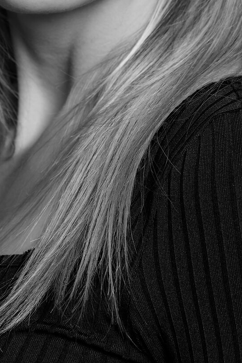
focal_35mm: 243
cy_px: 59
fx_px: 2449
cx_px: 72
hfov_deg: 5.7
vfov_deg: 8.5
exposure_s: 1/200
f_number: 5.6
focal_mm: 83
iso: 64
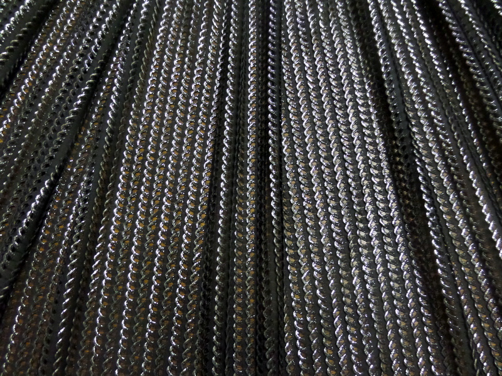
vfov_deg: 56.8
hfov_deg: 71.6
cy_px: 188
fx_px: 348
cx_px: 251
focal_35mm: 24
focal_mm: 4
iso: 800
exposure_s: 1/20
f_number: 3.2
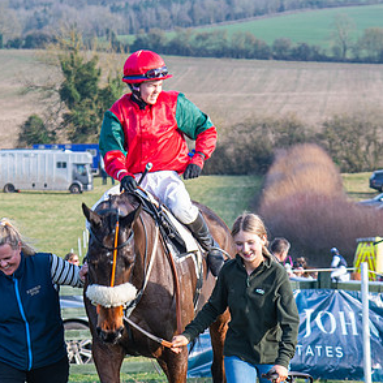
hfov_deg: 8.5
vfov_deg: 8.5
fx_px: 2566
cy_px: 270
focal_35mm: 205
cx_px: 175
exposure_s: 1/200
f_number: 4
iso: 200
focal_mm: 70
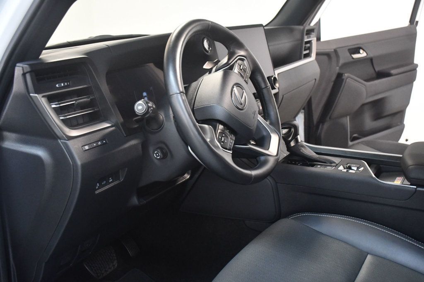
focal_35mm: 40
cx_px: 212
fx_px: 471
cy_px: 141
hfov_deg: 48.5
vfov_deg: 33.4
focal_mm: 27
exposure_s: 1/60
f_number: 4
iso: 4000
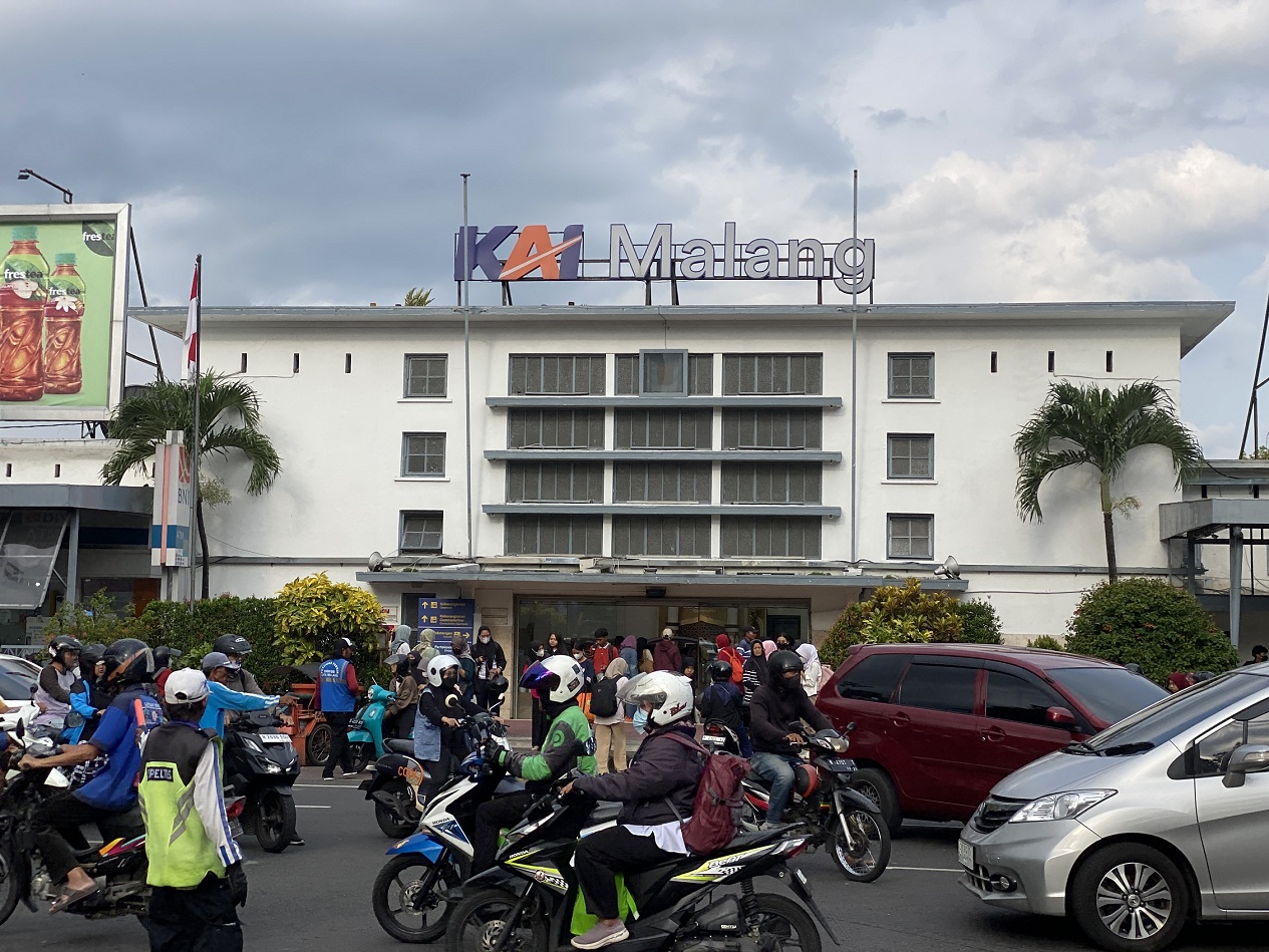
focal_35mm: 52
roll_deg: -1.3
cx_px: 634
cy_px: 476
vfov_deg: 28.0
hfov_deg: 36.8
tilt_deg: +5.3
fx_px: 1906
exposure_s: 1/872
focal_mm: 6
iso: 20
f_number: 2
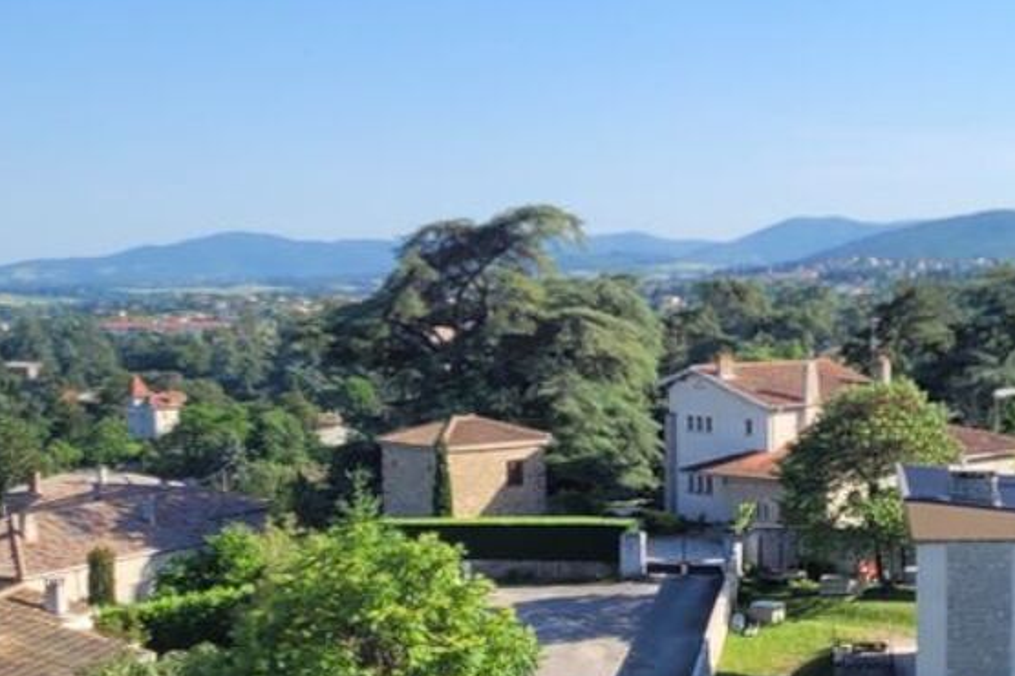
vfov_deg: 20.7
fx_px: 1832
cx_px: 808
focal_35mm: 65
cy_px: 540
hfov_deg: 30.2
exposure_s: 1/1422
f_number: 1.8
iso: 40
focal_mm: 5.4
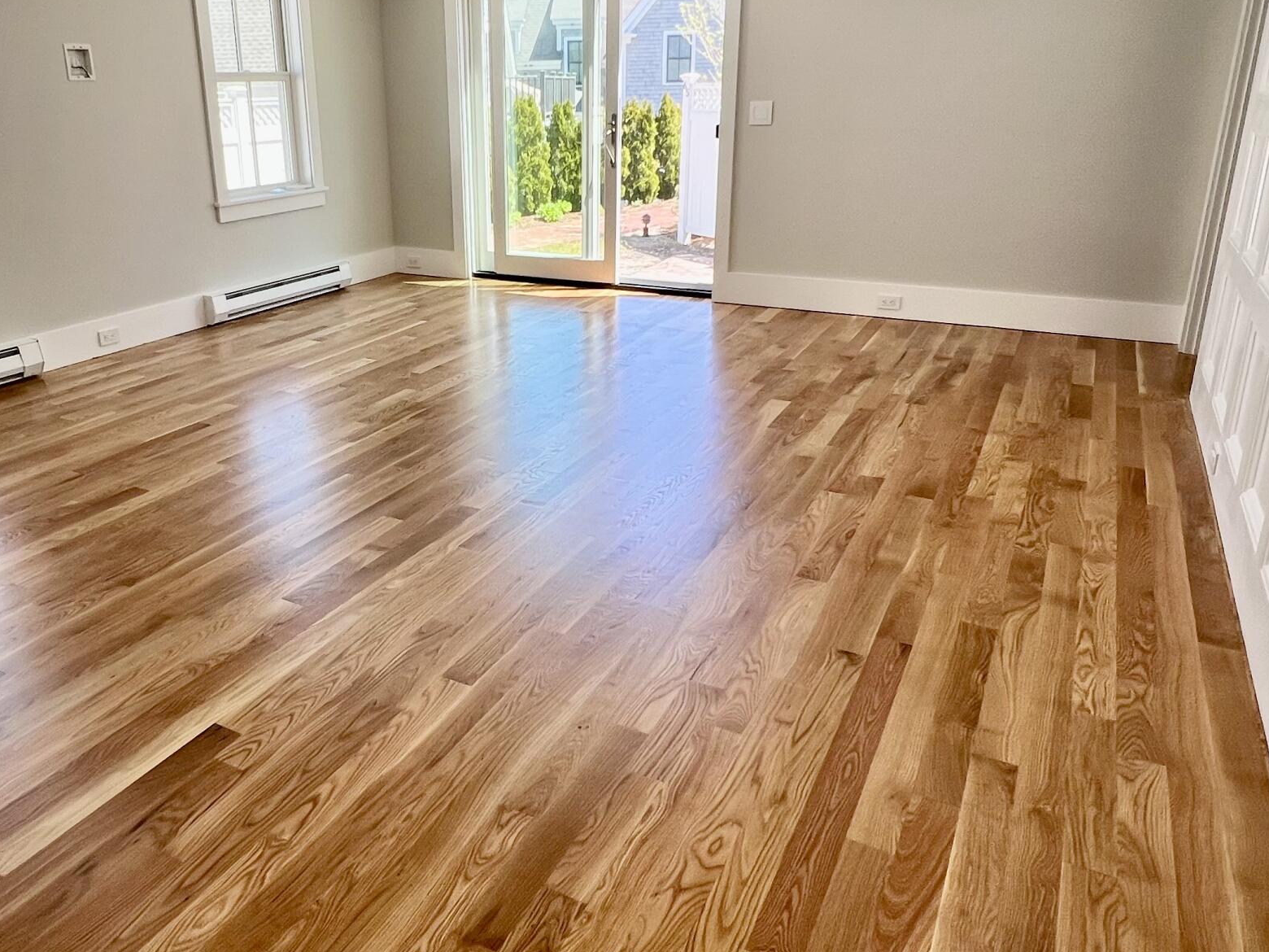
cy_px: 399
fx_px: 916
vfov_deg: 54.6
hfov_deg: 68.8
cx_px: 514
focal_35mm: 25
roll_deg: +1.0
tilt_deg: -17.7
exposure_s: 1/120
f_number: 1.8
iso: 32
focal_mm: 1.57
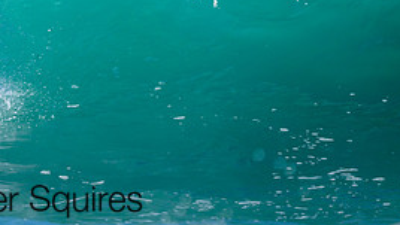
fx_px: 24426
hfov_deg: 0.9
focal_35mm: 2302
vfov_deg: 0.5
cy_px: -126
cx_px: -46
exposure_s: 1/2000
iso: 360
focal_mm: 800
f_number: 6.3
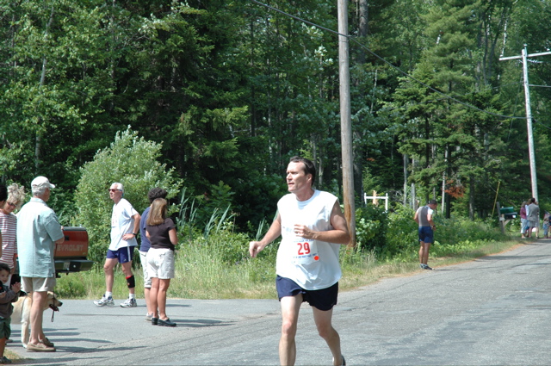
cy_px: 183
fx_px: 1605
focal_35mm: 105
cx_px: 276
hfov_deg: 19.5
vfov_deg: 13.0
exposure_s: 1/250
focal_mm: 70
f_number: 8
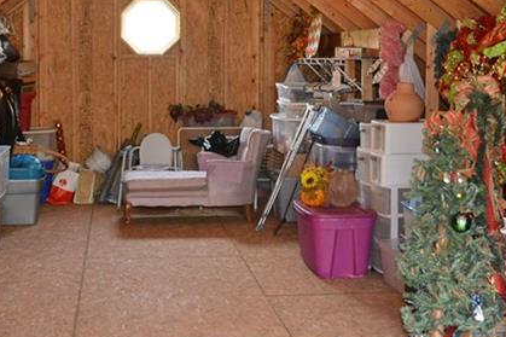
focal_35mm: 66
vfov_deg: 20.5
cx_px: 208
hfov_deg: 30.5
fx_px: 927
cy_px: 100
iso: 1600
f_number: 3.5
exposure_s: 1/60
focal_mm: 18
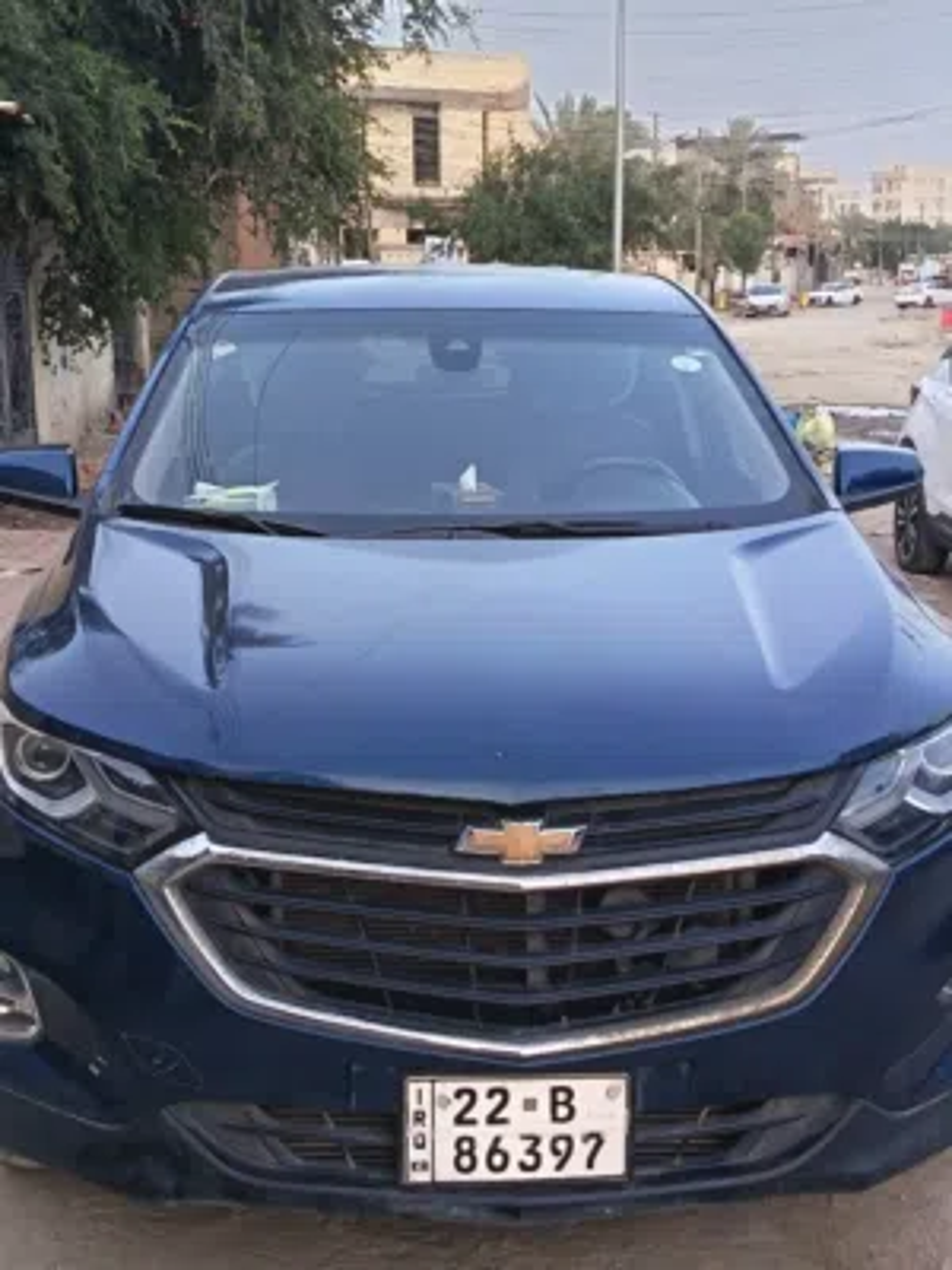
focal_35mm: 50
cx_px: 476
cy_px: 635
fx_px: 1833
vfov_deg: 38.2
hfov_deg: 29.1
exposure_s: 1/120
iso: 341
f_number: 1.75
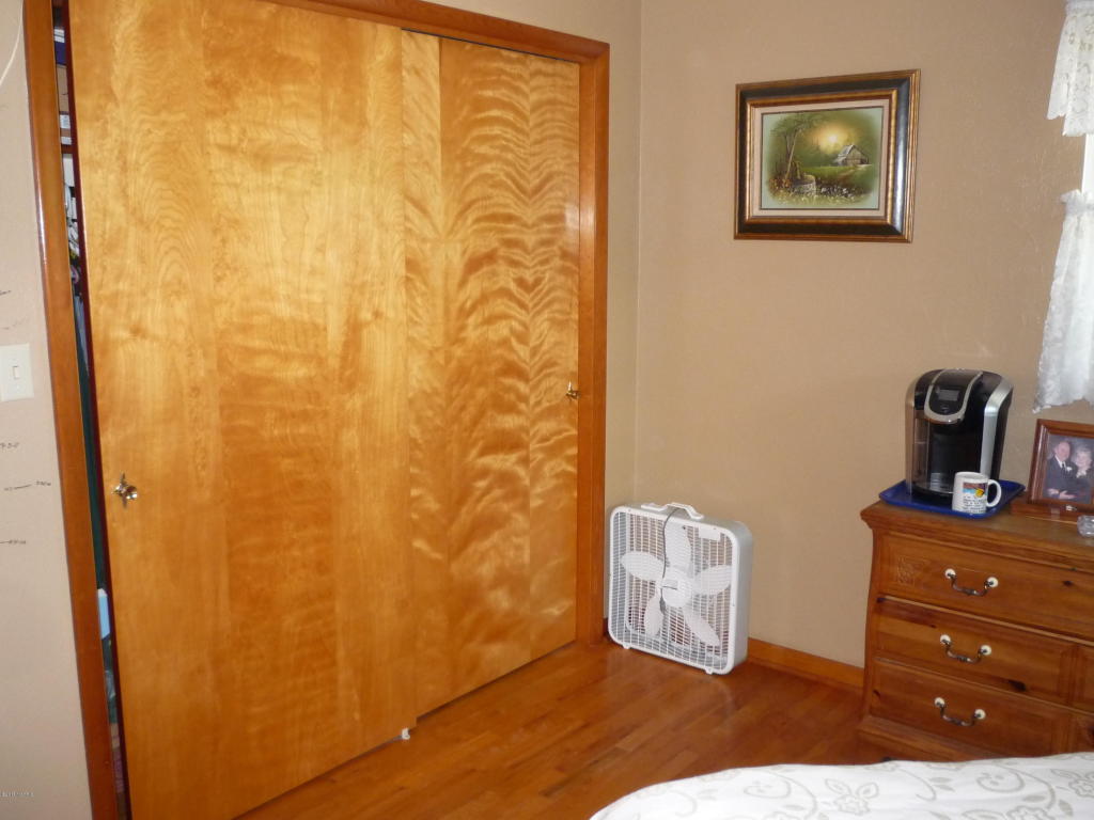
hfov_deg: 56.8
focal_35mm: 32
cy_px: 410
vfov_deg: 44.2
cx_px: 547
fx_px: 1011
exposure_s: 1/30
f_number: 3.3
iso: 320
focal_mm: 5.2
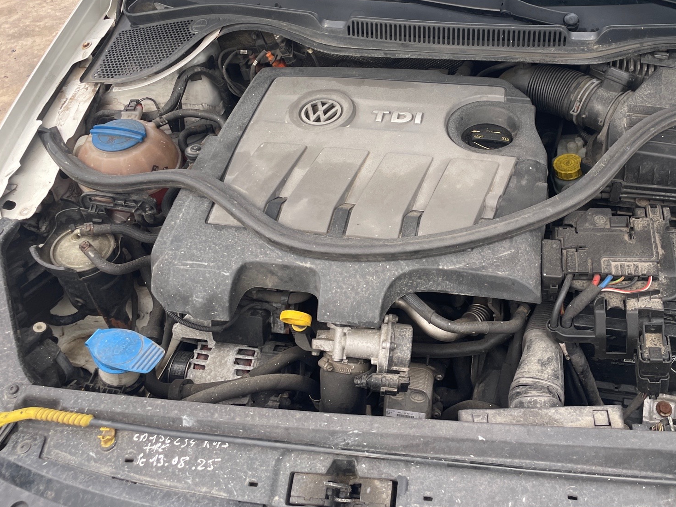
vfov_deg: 41.4
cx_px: 411
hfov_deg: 53.5
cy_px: 185
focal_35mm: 34
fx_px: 664
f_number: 1.6
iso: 32
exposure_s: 1/144
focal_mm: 4.2
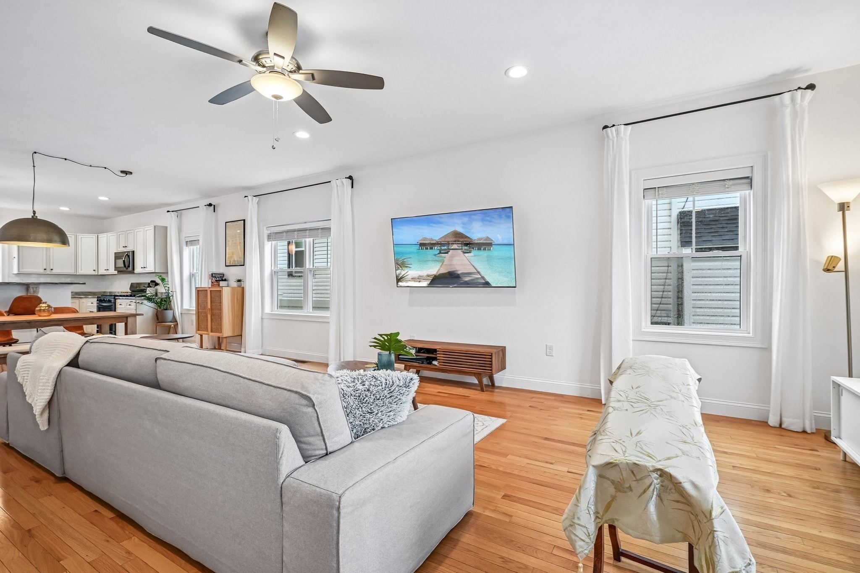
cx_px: 430
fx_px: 382
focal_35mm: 16
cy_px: 286
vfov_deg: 73.7
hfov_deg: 96.7
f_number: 8
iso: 400
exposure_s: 1/20
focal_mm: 16
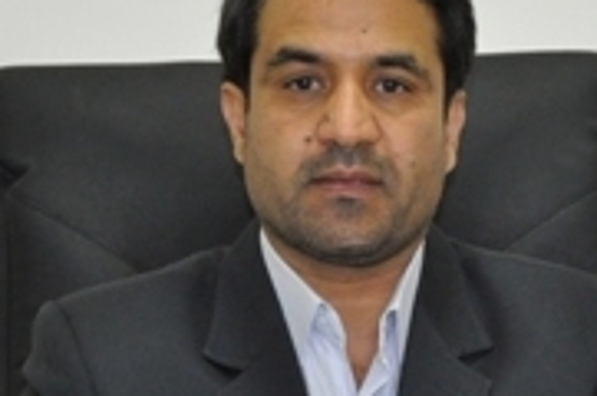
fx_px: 3625
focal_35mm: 219
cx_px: 414
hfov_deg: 9.4
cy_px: 219
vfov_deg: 6.2
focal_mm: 62
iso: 3200
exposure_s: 1/100
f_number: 5.6
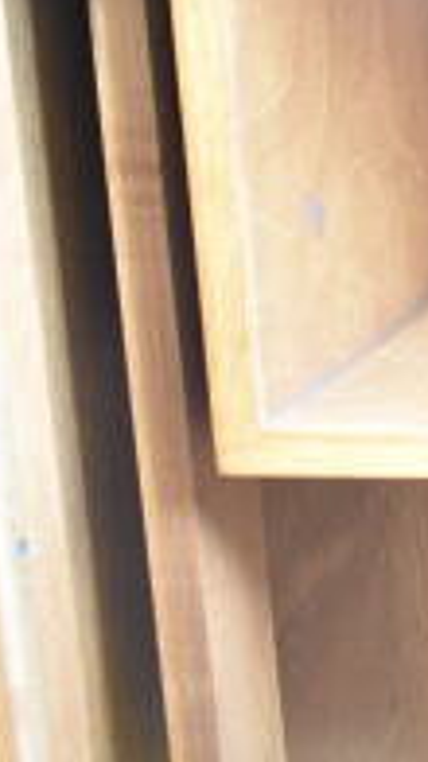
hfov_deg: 11.2
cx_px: 1074
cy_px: 95
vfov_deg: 23.6
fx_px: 1779
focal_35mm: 88
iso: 3600
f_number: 3.5
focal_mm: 18
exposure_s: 1/30
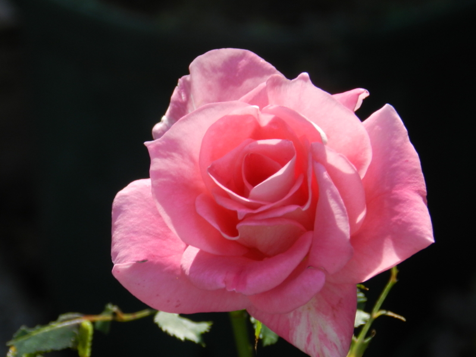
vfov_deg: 6.9
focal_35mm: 215
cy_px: 178
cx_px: 238
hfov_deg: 9.2
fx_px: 2956
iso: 160
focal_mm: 38.2
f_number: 5.6
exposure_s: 1/400
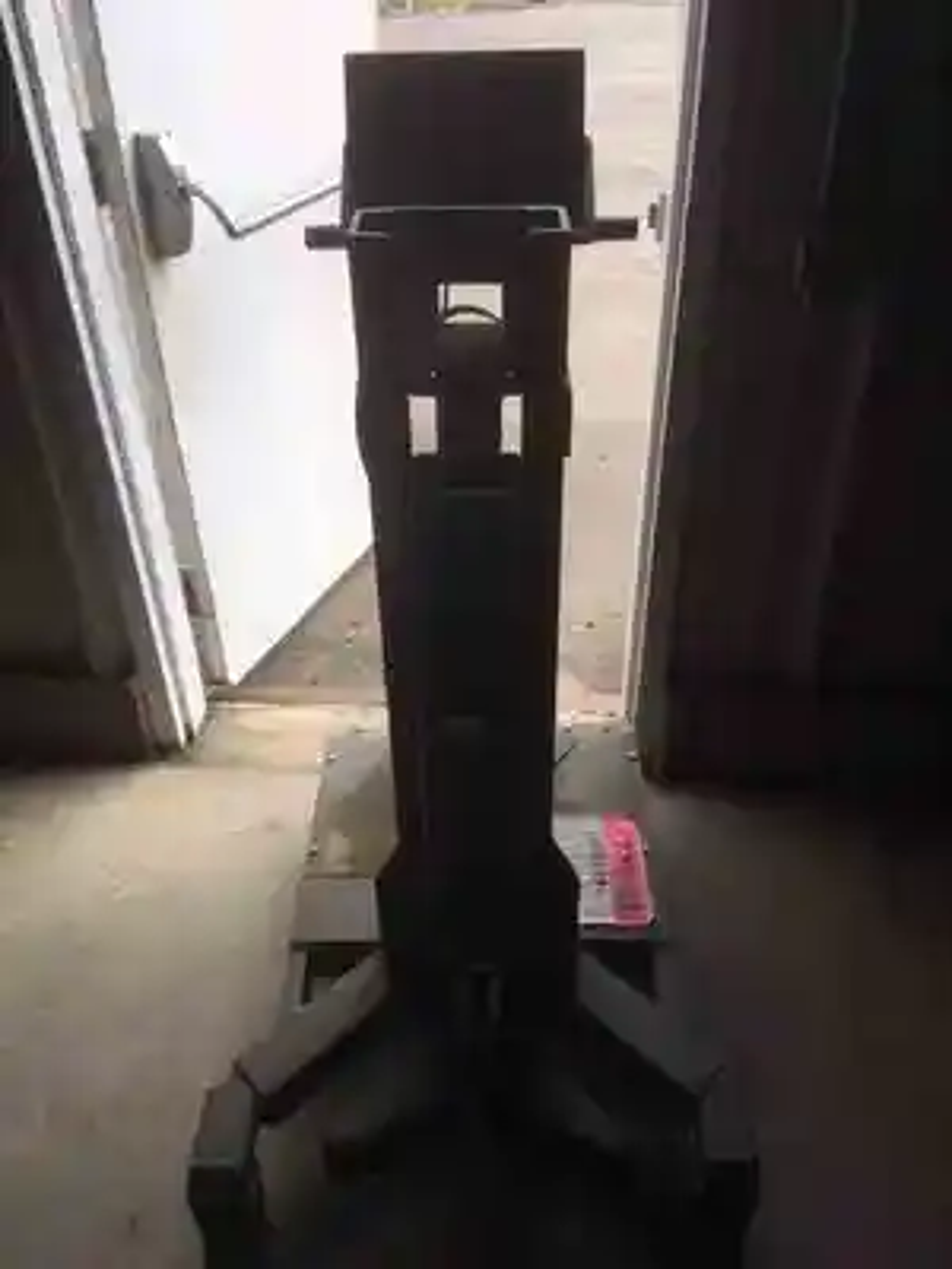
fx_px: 1063
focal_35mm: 29
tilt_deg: -35.4
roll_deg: +1.6
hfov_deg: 48.2
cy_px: 634
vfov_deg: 61.7
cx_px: 476
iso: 25
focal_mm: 4.15
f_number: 2.2
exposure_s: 1/377
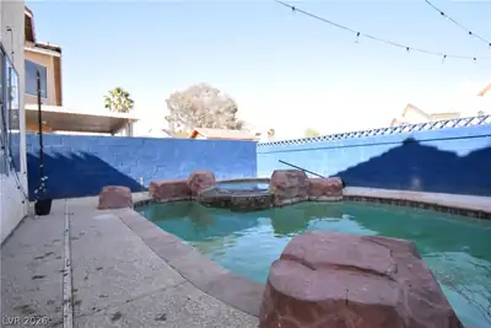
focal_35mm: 17
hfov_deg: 92.4
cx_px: 246
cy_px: 164
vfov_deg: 69.7
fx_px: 235
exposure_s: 1/4000
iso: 4000
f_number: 4.8
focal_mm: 11.5
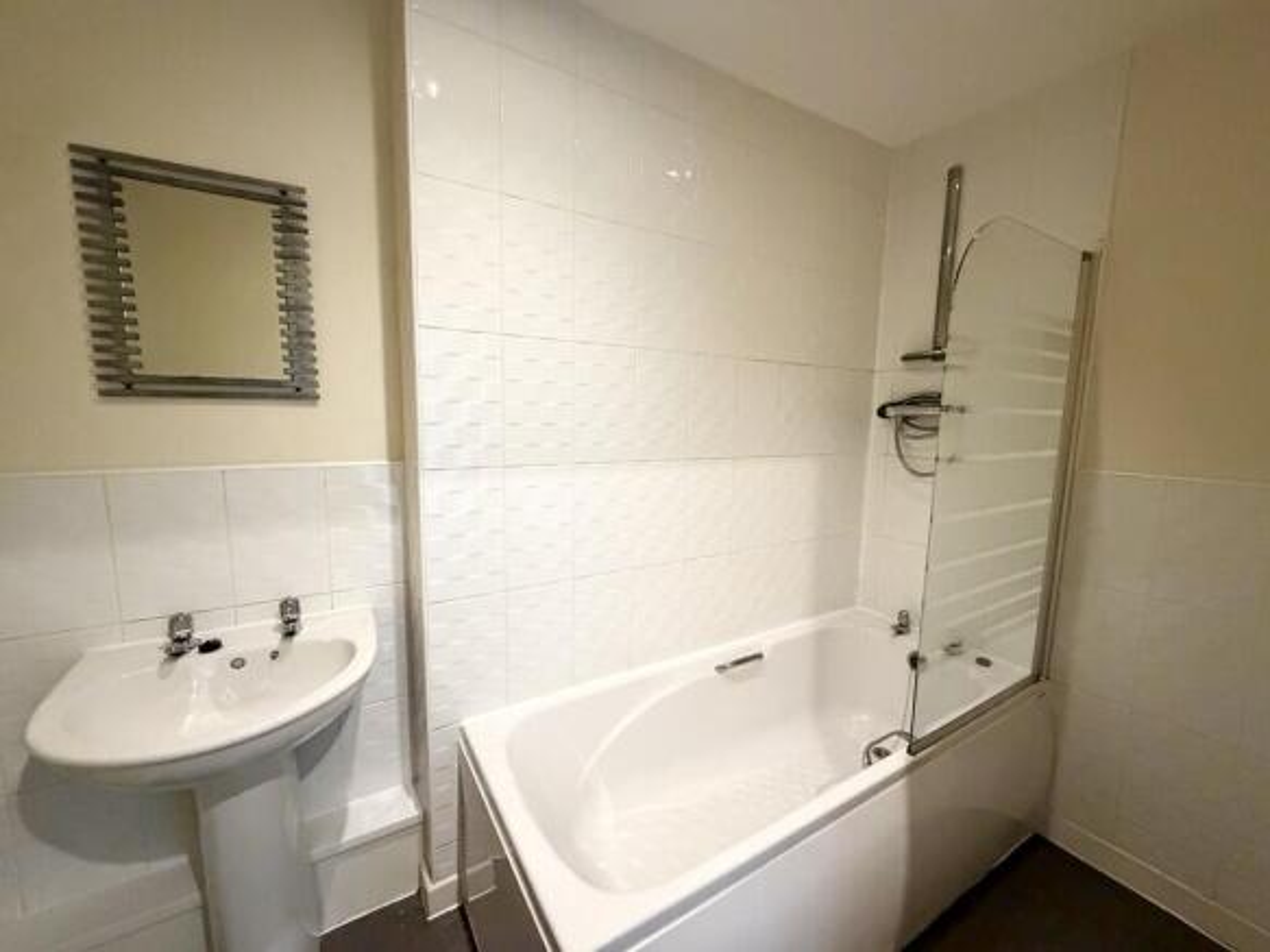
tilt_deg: -7.7
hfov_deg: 102.1
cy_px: 476
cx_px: 635
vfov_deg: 85.7
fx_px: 514
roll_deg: -1.0
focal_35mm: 14
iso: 1000
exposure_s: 1/60
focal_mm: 2.22
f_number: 2.2
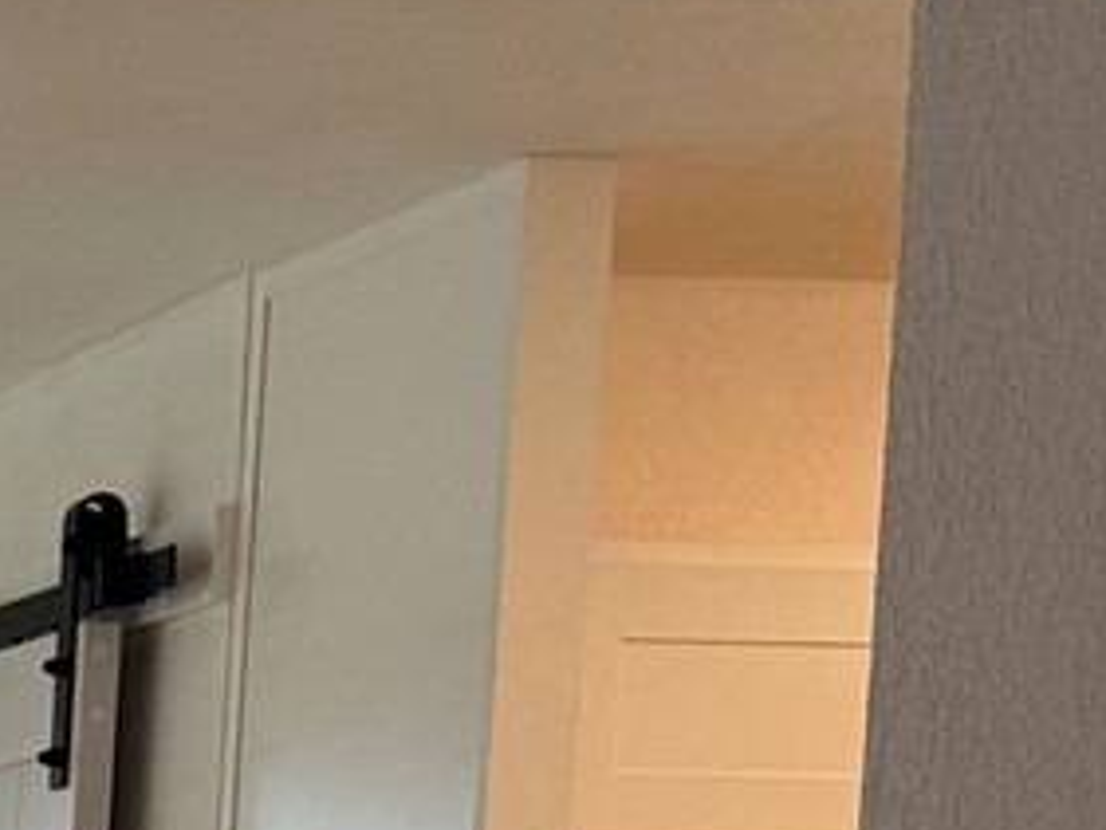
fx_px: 5594
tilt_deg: -5.2
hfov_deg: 9.2
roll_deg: -0.9
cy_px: 1770
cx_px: -2121
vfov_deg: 8.0
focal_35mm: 175
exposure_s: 1/128
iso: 80
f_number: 1.78
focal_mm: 6.76
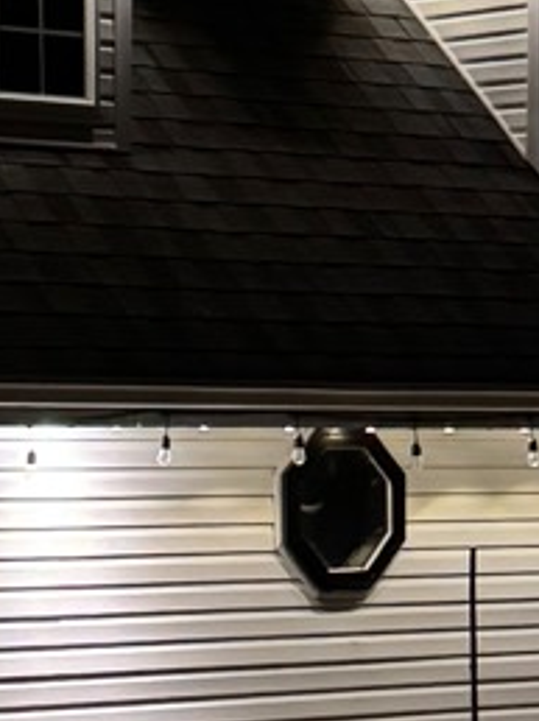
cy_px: 243
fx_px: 3099
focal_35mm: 149
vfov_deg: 13.2
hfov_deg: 9.7
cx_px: -232
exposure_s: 1/40
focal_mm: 6.76
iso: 800
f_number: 1.78
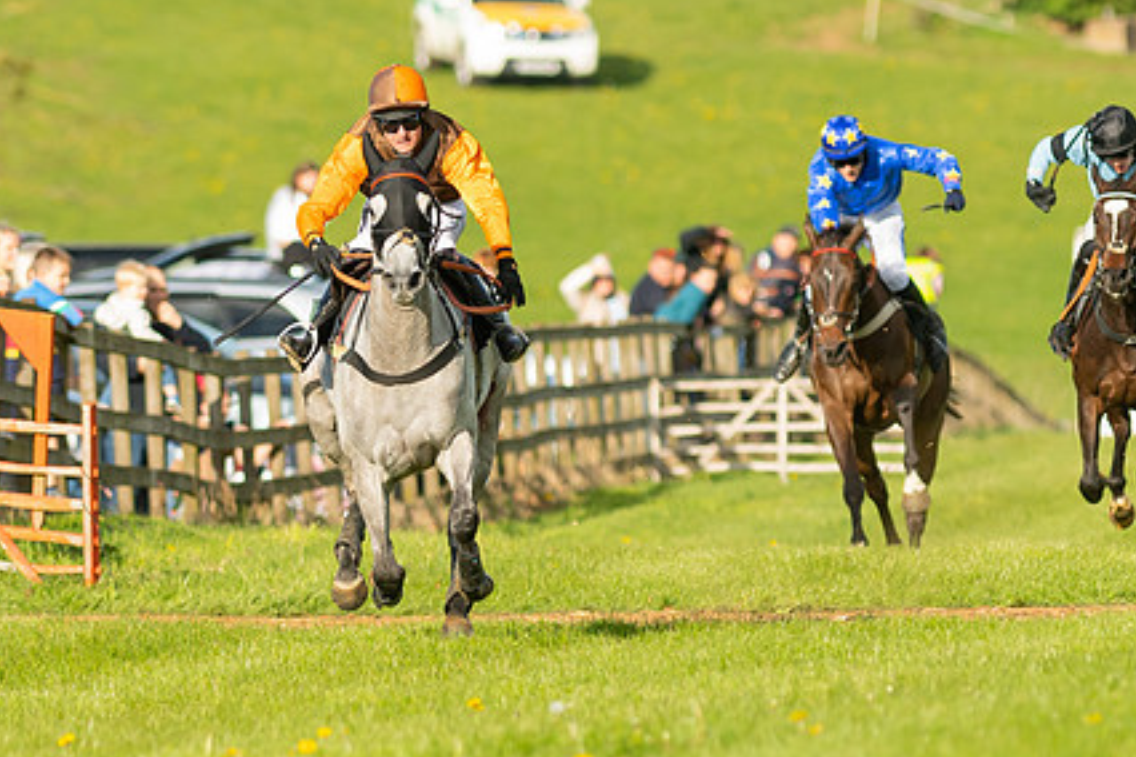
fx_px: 27546
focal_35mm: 873
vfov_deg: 1.6
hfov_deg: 2.4
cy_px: 517
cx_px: 582
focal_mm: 300
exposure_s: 1/2000
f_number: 5
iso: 400
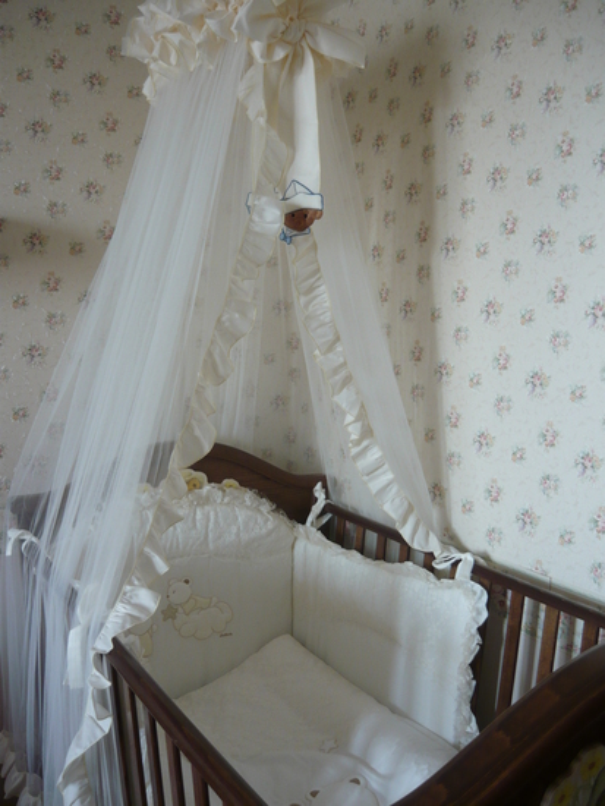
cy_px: 403
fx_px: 768
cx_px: 302
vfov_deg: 55.3
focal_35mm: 33
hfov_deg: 43.0
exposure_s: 1/30
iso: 160
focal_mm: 5.5
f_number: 2.8
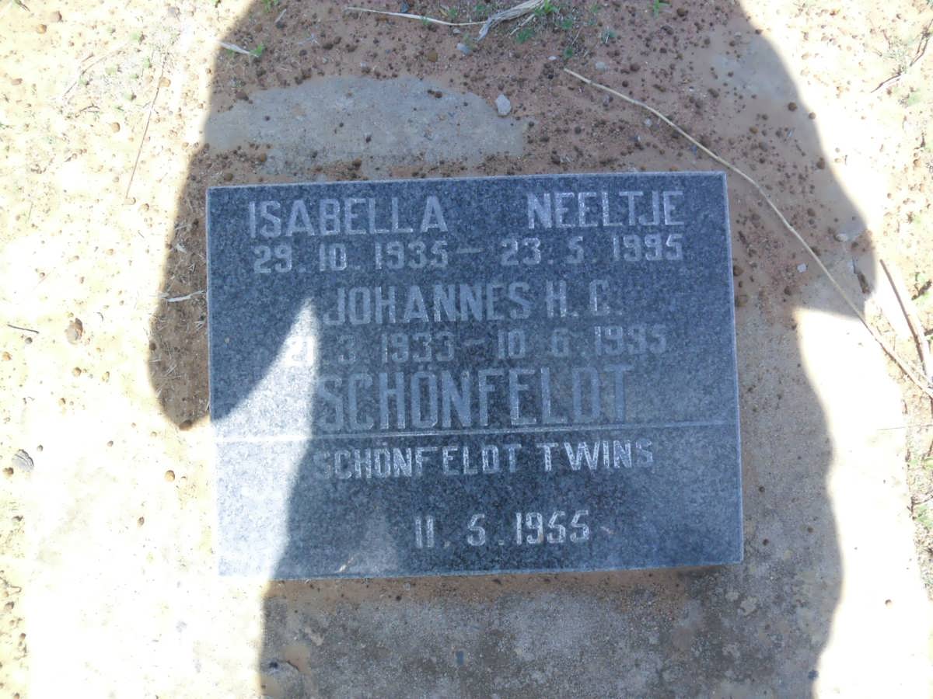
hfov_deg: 65.3
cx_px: 466
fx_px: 728
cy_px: 350
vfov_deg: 51.4
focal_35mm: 27
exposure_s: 1/291
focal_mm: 4.9
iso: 80
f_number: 3.5
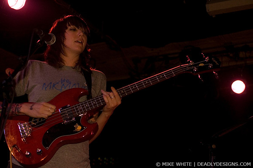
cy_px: 84
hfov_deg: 30.5
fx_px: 464
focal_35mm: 66
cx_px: 126
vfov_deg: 20.6
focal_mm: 44
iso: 800
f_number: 2.8
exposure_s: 1/60
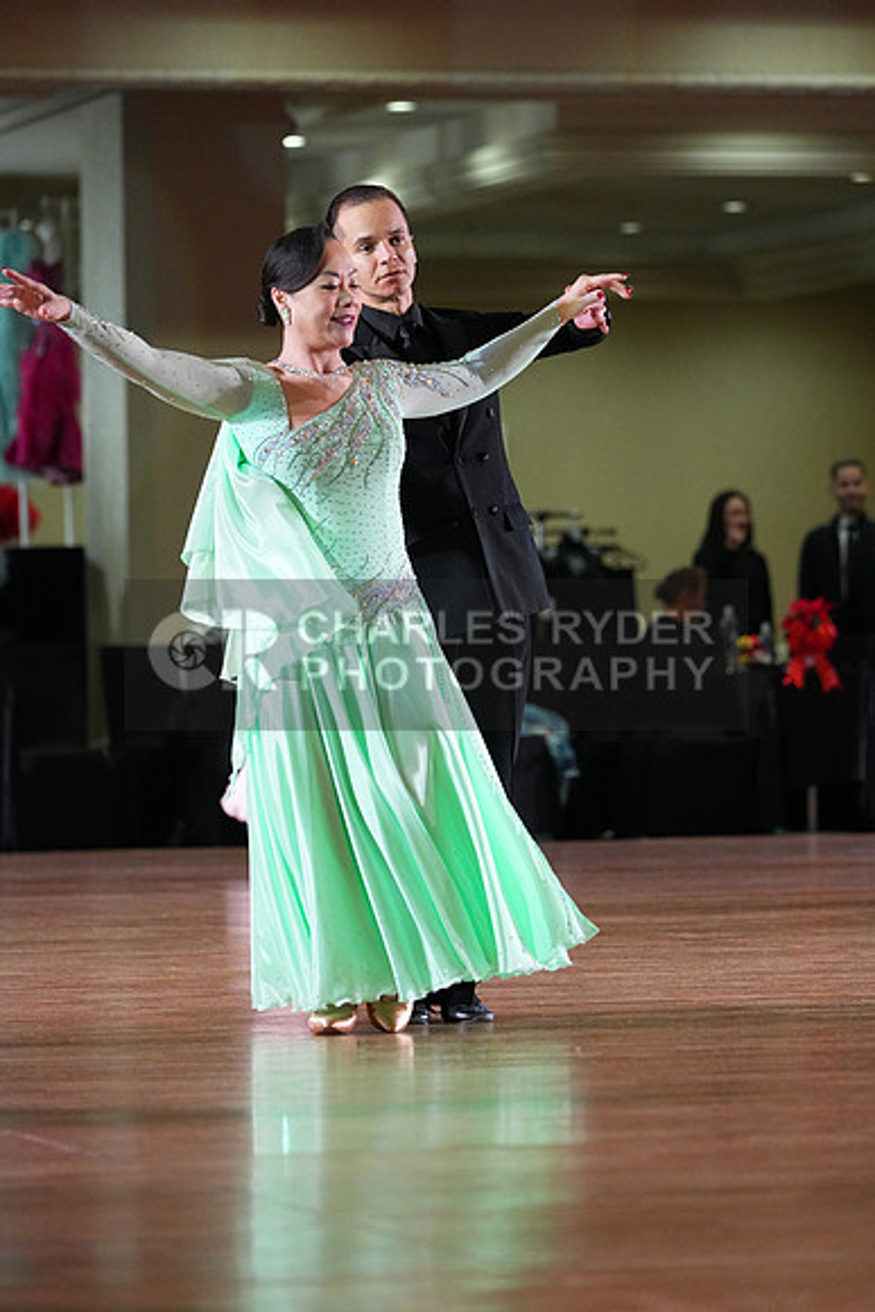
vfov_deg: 10.3
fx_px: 7287
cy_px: 656
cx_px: 438
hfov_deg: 6.9
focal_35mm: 200
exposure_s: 1/400
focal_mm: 200
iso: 6400
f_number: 5
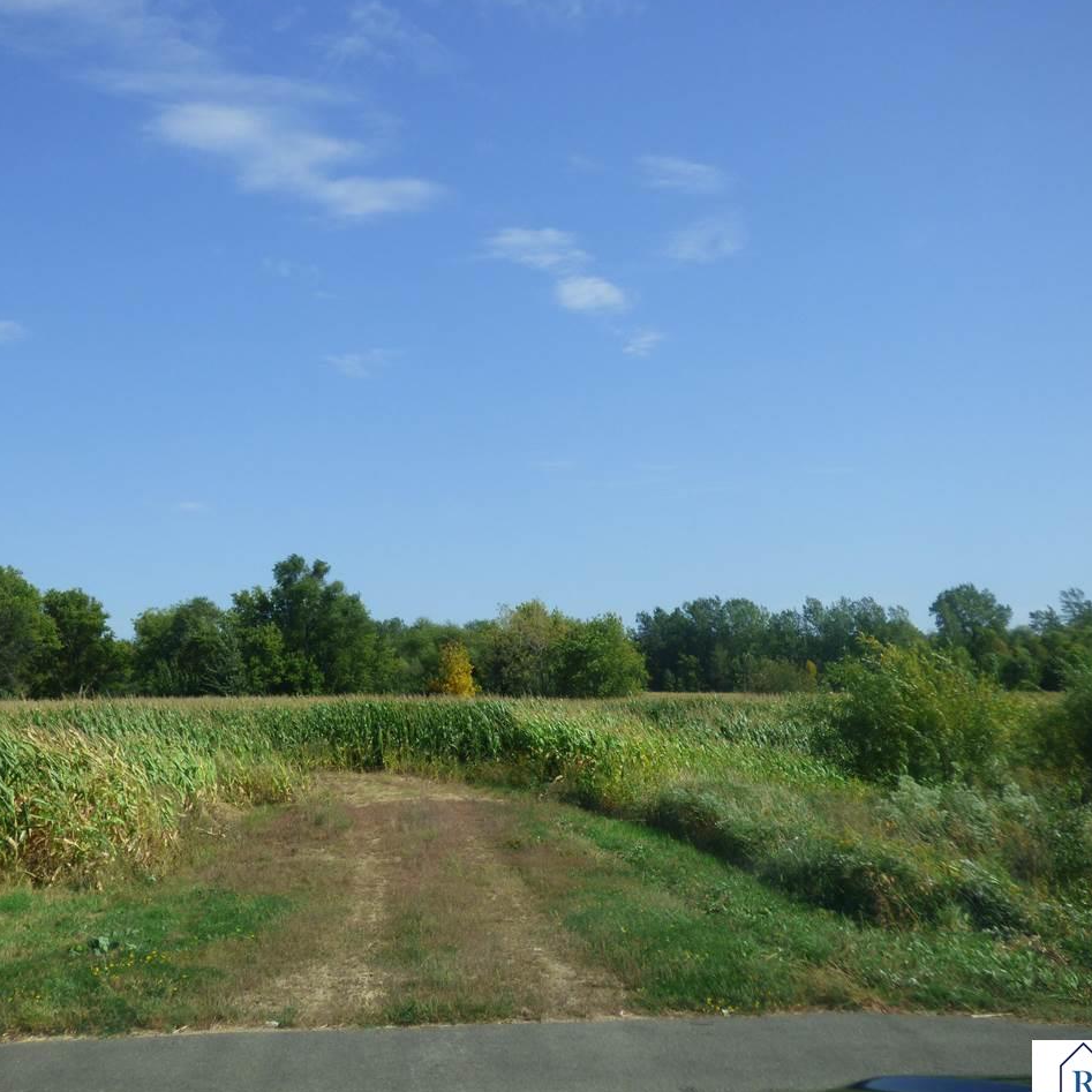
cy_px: 544
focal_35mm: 43
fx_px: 1535
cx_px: 438
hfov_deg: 39.0
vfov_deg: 39.2
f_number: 3.4
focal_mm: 6.18
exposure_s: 1/1000
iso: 100
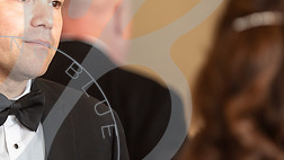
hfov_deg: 5.1
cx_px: 60
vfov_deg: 2.9
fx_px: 3179
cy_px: 57
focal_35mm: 422
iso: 250
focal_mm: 175
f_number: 2.8
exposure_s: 1/250
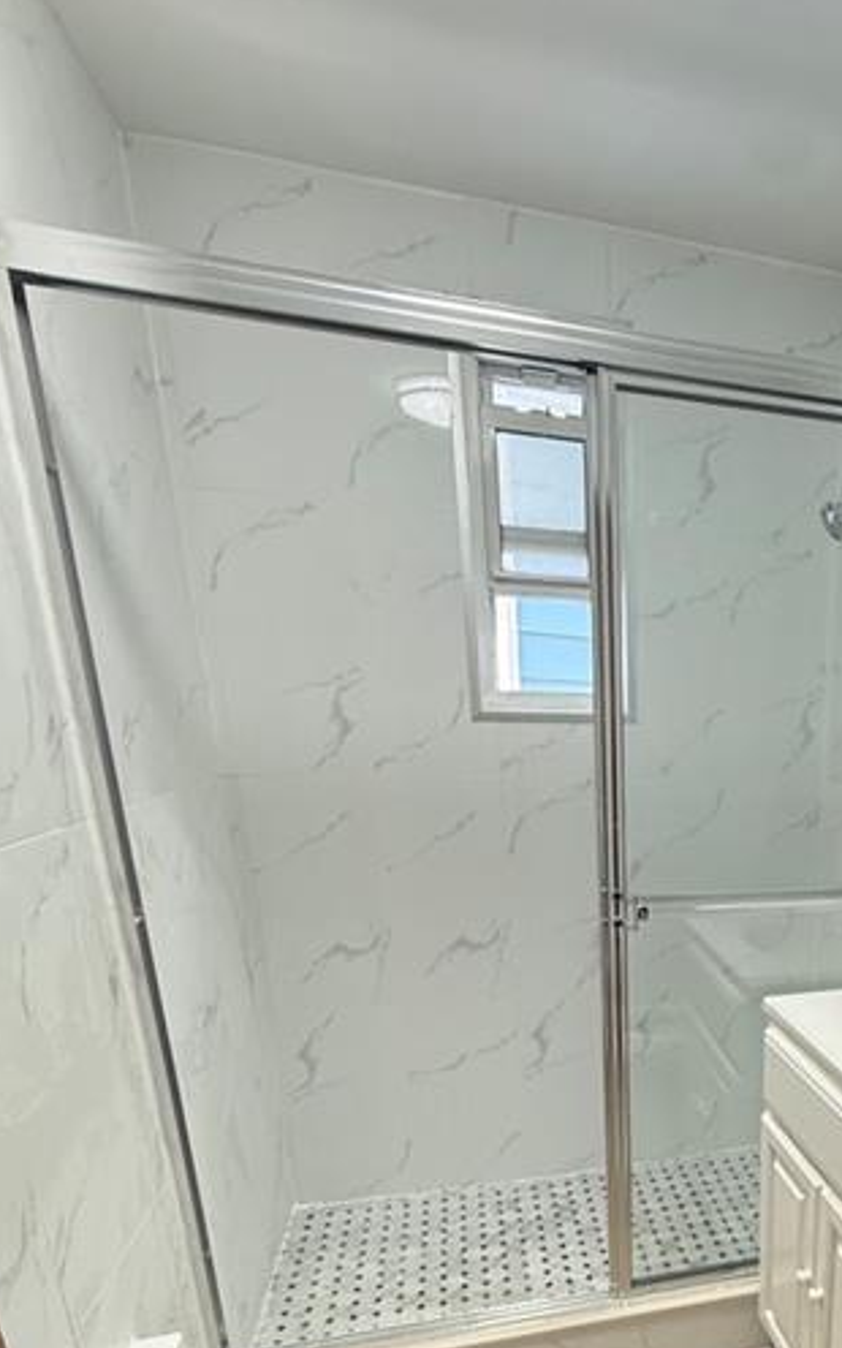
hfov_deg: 48.1
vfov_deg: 72.7
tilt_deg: -19.2
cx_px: 739
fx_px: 844
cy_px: 984
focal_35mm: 23
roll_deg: -2.5
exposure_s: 1/120
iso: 500
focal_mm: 2.22
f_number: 2.2
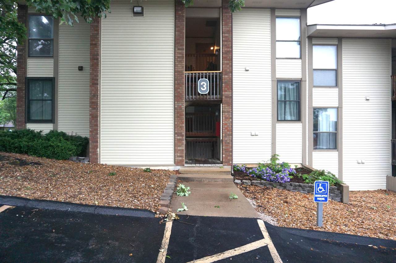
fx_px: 264
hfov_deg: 73.8
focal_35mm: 24
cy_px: 132
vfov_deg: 53.0
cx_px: 198
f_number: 4
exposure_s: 1/160
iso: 800
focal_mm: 16
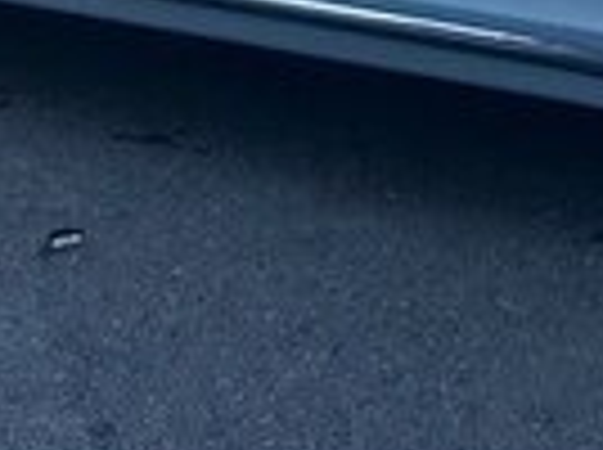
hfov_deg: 14.3
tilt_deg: -17.5
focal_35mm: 138
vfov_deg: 10.4
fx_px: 2400
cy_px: -169
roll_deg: -2.2
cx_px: 432
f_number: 1.8
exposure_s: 1/833
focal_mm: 3.99
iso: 20
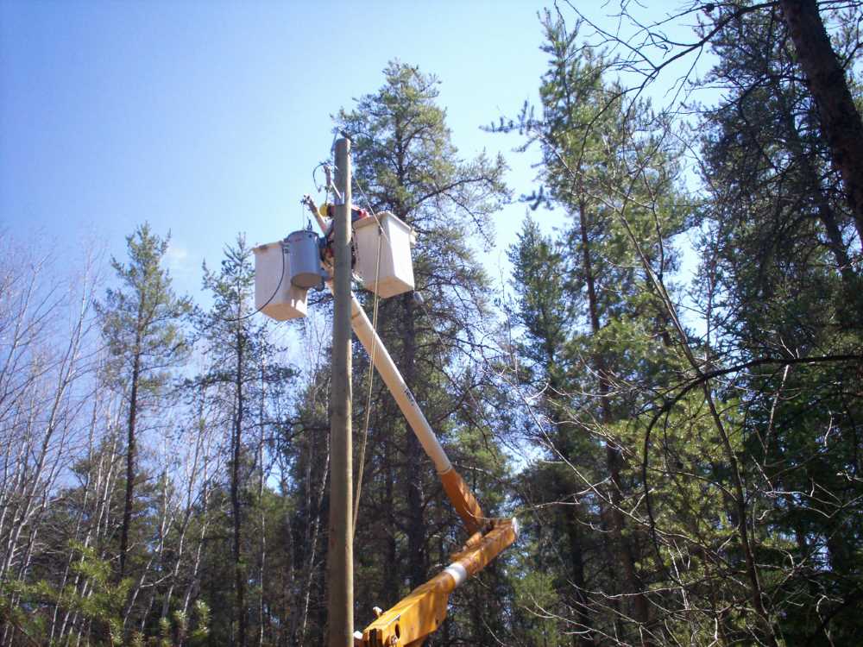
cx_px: 432
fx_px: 898
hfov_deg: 51.4
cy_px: 324
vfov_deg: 39.7
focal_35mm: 36
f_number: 4.5
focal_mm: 6
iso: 100
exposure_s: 1/270
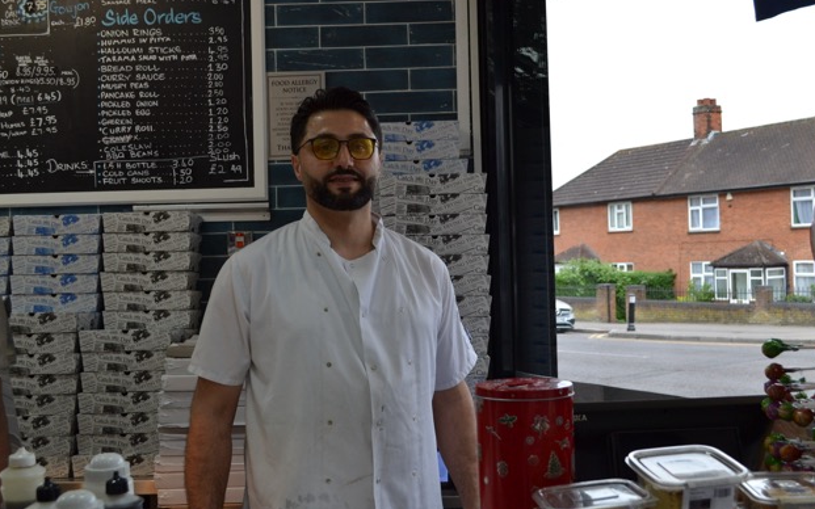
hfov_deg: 48.2
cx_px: 412
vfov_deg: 31.2
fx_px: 911
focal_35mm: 41
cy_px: 241
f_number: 5.6
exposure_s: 1/125
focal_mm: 26
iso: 320
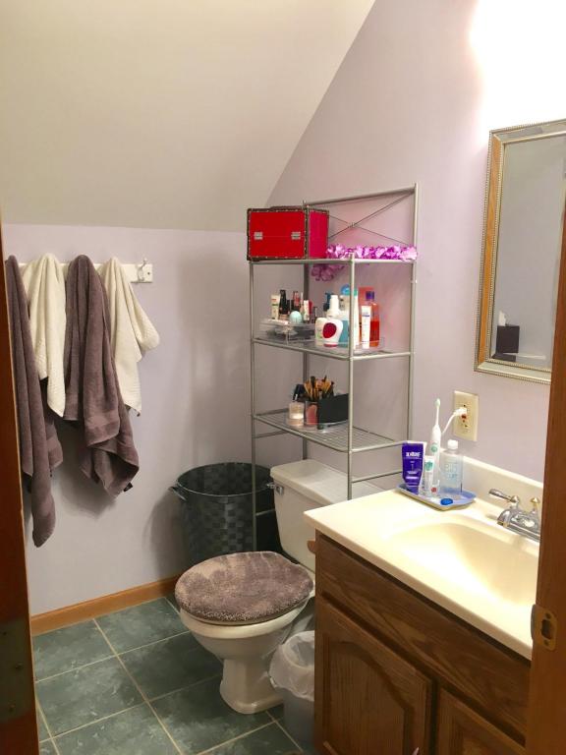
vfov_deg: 61.7
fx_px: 632
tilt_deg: -9.8
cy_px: 378
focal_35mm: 29
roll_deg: +0.1
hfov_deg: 48.2
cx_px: 283
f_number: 2.2
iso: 50
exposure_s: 1/30
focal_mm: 4.15
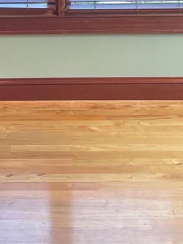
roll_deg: +0.1
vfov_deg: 19.1
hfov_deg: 14.7
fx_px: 697
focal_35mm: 99
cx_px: -7
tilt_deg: -10.2
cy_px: -18
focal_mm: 4.2
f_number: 1.6
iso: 64
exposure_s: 1/120
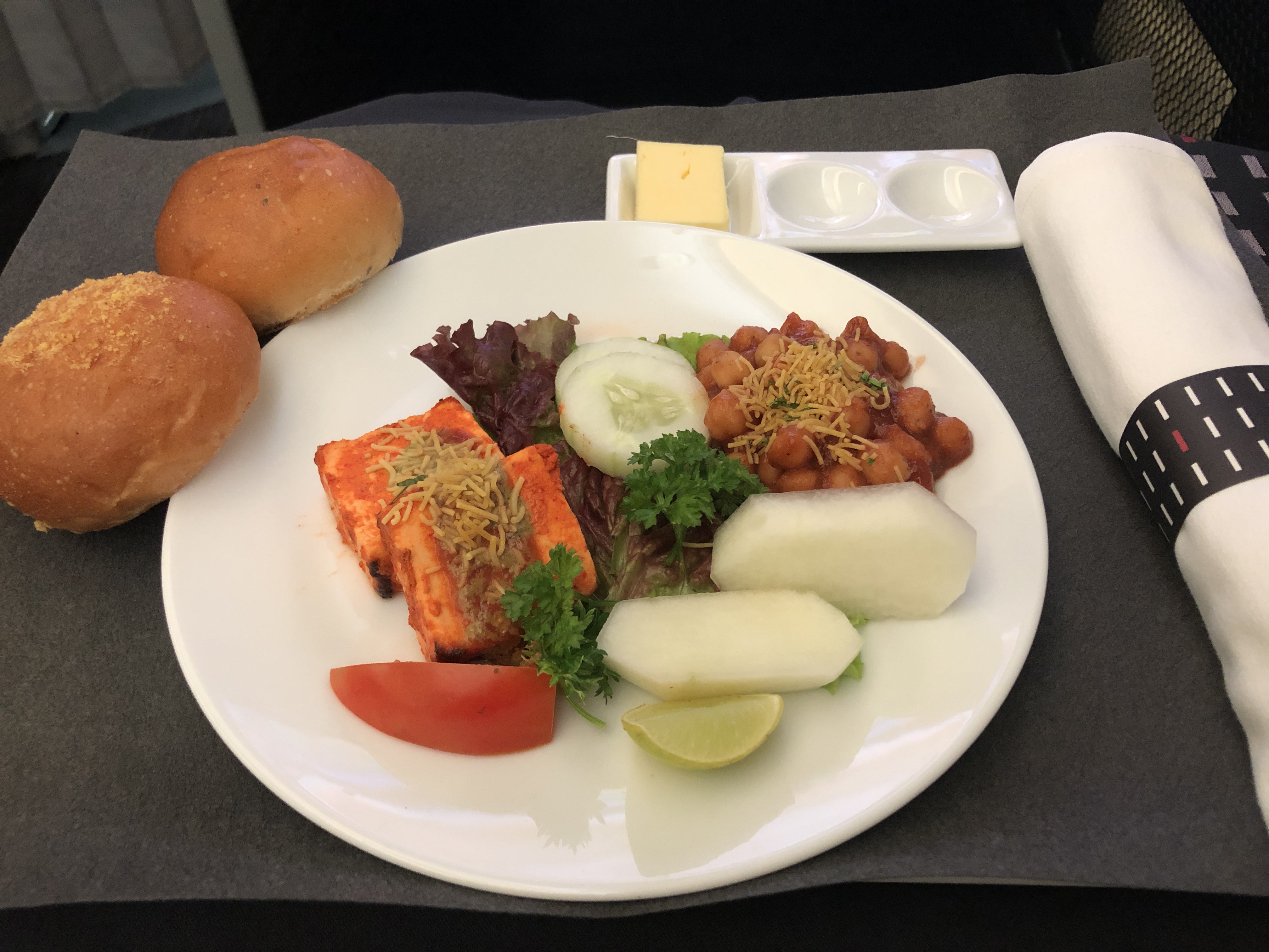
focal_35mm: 28
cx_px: 634
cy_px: 476
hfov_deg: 63.4
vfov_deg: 49.7
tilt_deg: -49.8
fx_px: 1026
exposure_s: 1/7
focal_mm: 3.99
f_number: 1.8
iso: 100
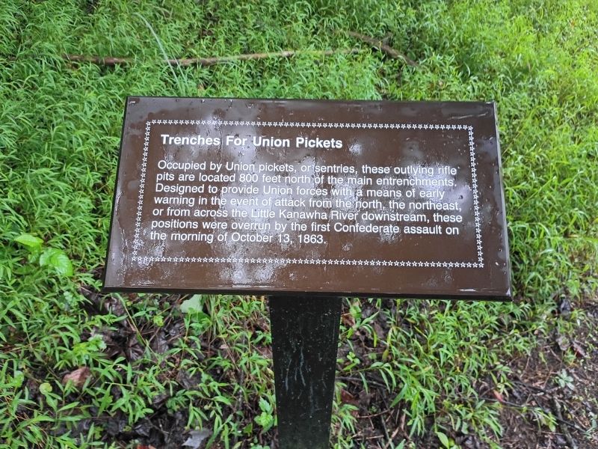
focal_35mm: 29
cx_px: 299
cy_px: 224
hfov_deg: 61.7
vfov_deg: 48.2
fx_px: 501
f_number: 1.8
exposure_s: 1/60
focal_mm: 4.27
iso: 898
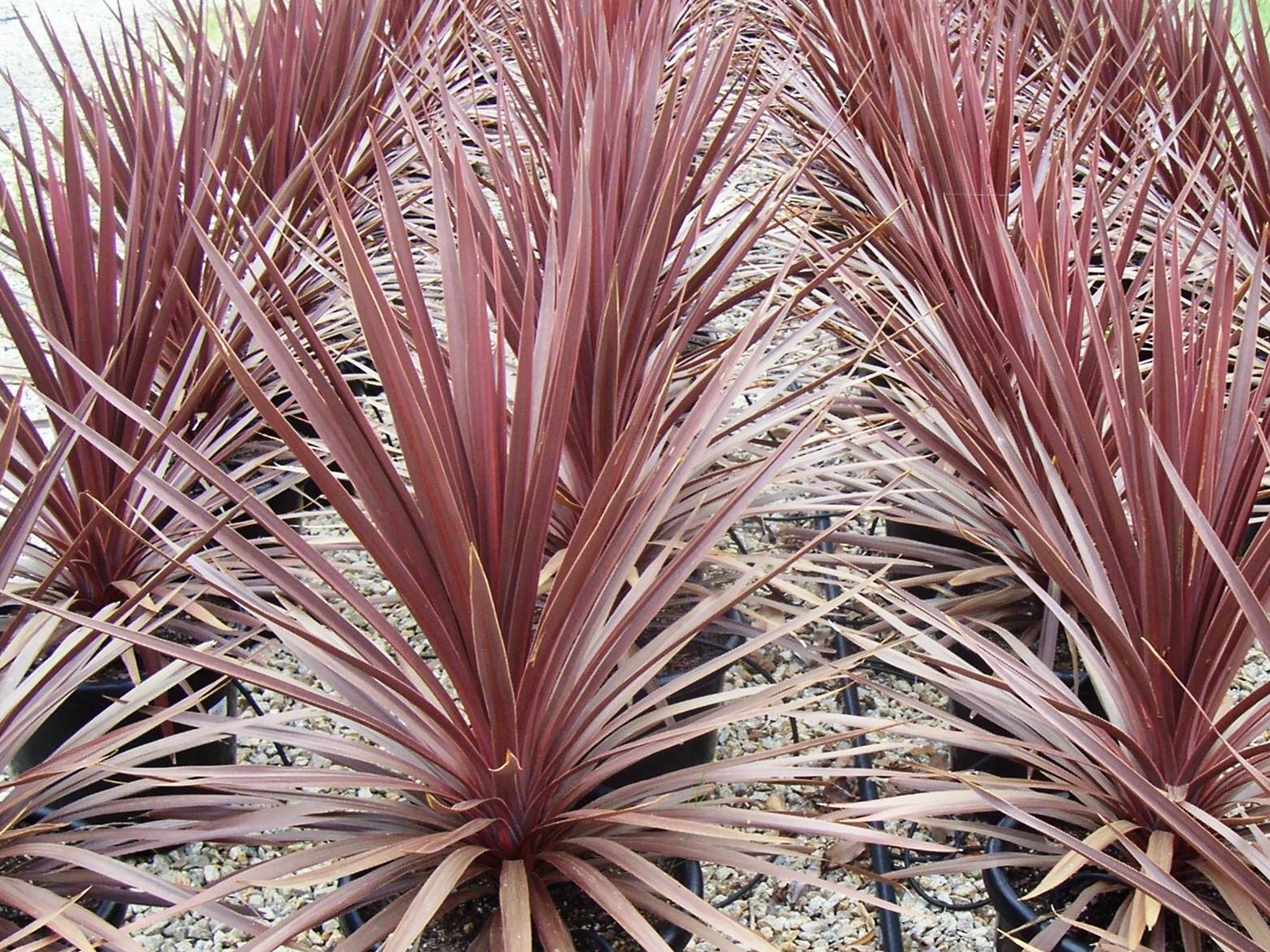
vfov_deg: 41.8
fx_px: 1247
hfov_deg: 54.0
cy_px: 476
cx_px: 635
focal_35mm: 34
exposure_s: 1/320
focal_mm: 5.6
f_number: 2.7
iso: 80
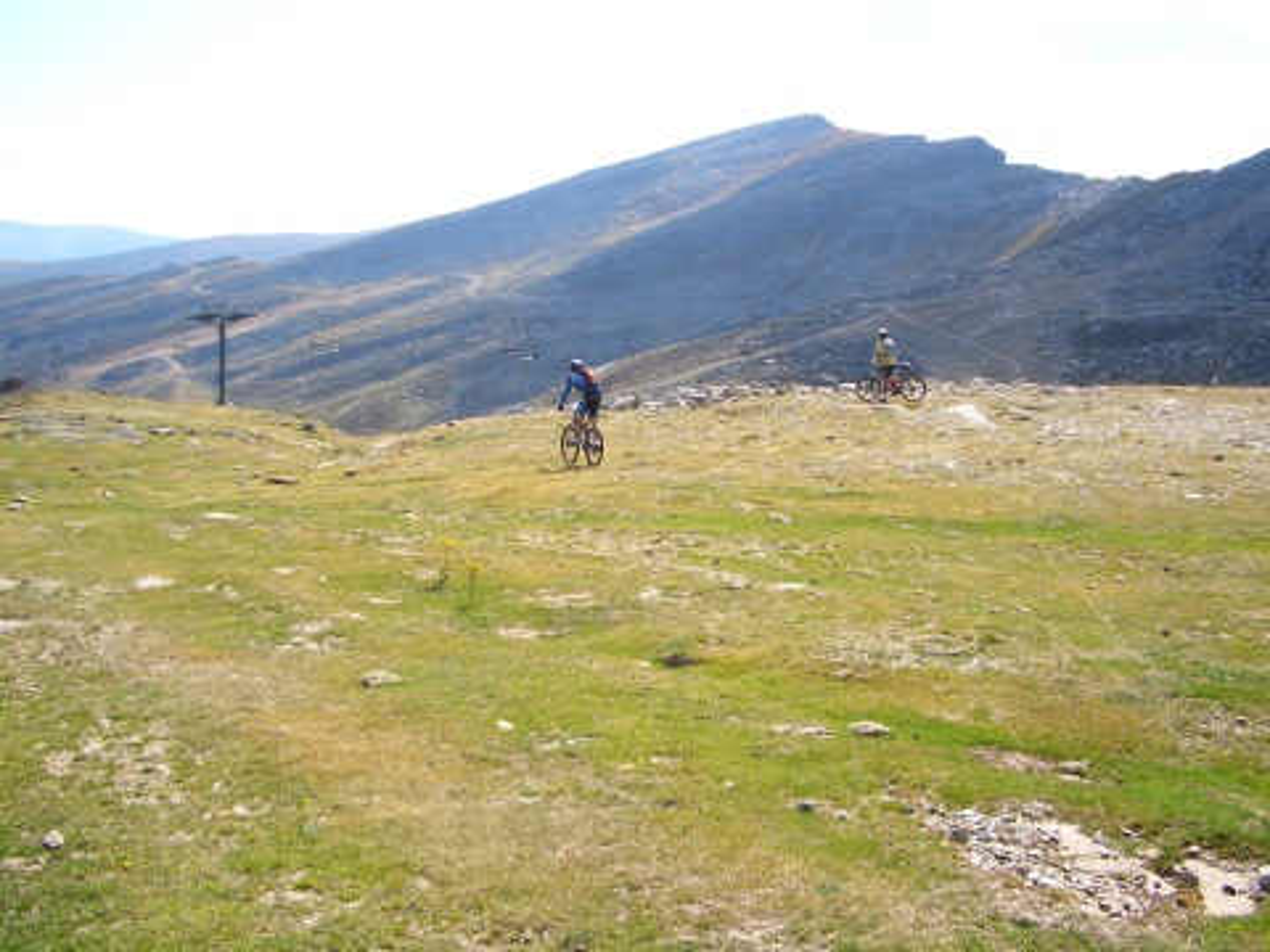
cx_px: 635
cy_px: 476
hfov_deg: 52.6
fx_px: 1284
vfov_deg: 40.7
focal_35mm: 35
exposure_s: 1/320
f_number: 4.3
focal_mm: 5.8
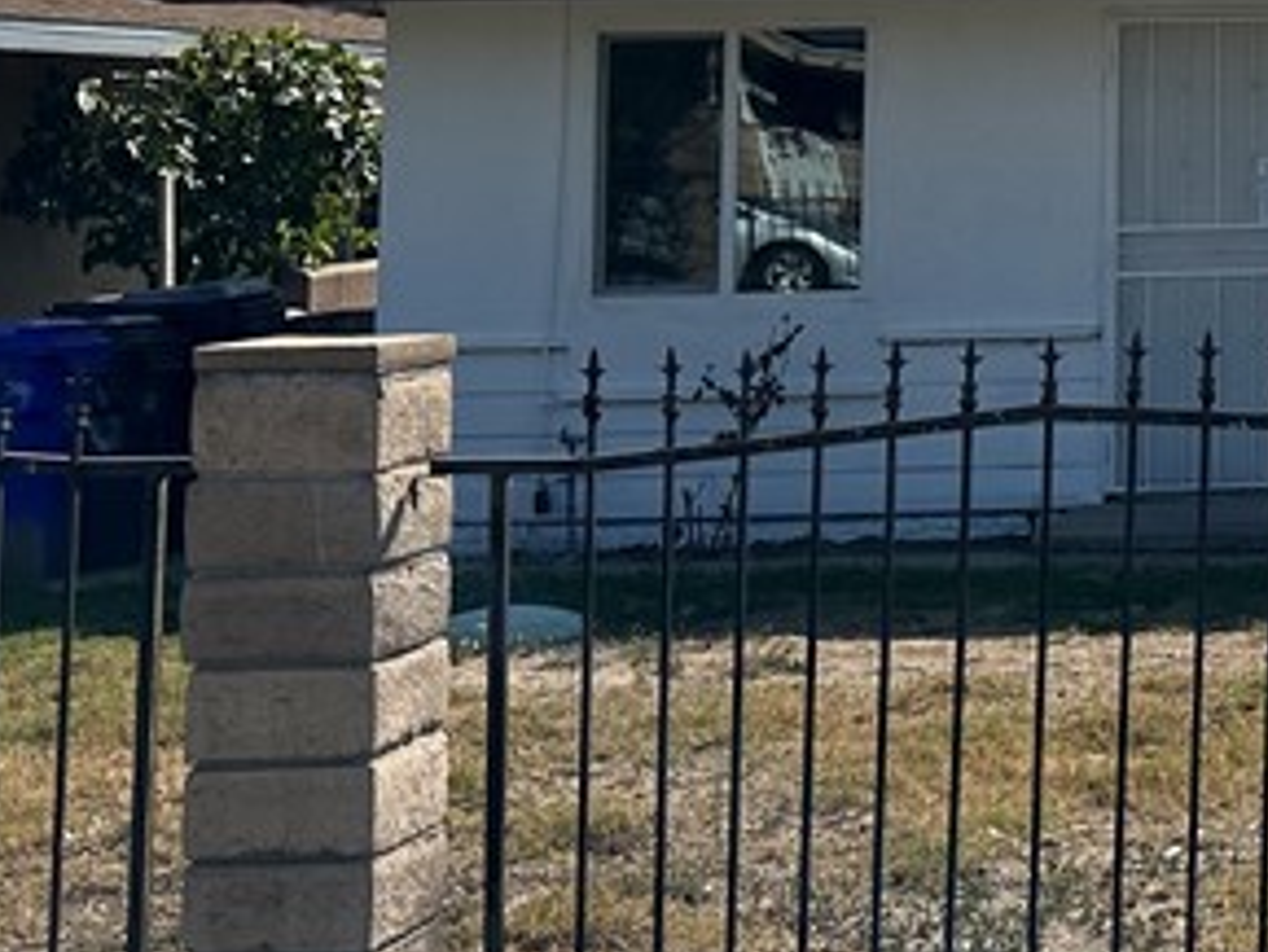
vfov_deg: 16.6
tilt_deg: +5.4
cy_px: -228
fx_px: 3115
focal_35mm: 85
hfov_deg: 20.6
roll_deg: +0.6
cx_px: 1742
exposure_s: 1/10753
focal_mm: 6.86
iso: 80
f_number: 1.78
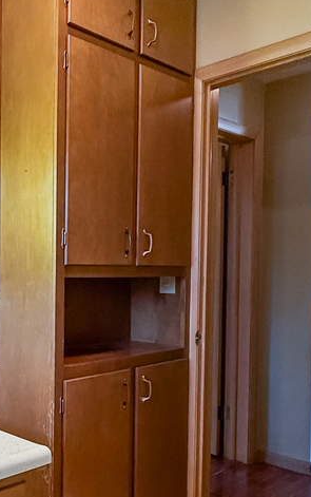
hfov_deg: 29.8
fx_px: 460
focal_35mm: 34
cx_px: -95
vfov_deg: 55.2
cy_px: 340
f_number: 2.2
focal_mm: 2.22
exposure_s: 1/120
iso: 160
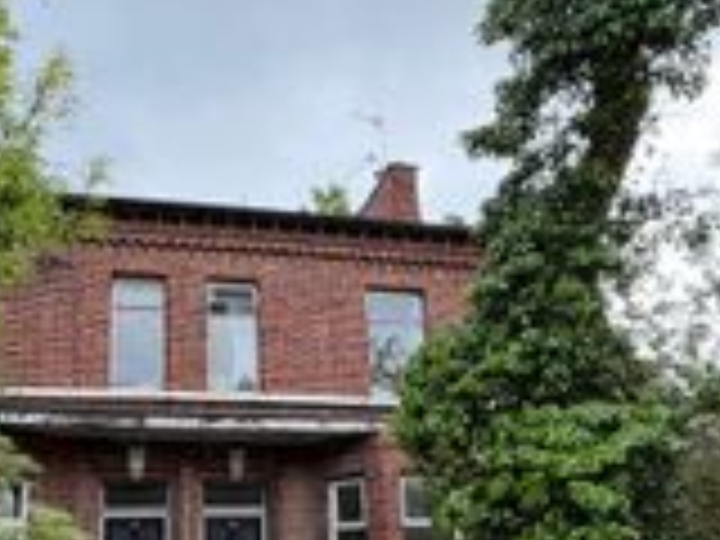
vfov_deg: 39.0
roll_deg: +1.2
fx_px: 728
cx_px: 252
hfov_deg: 51.8
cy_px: 436
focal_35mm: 35
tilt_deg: +15.3
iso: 40
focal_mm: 2.22
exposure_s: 1/239
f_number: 2.2
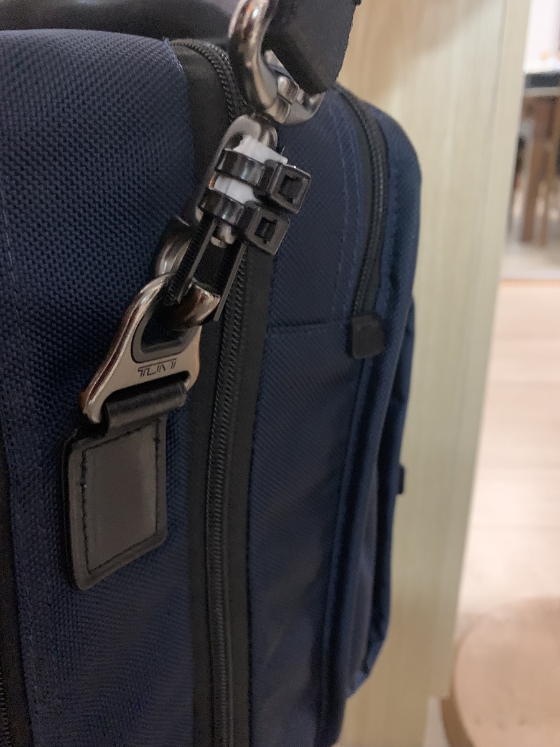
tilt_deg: -22.0
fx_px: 561
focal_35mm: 26
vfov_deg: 67.3
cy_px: 374
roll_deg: +1.8
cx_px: 280
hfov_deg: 53.1
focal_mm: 4.25
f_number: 1.8
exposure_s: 1/29
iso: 800
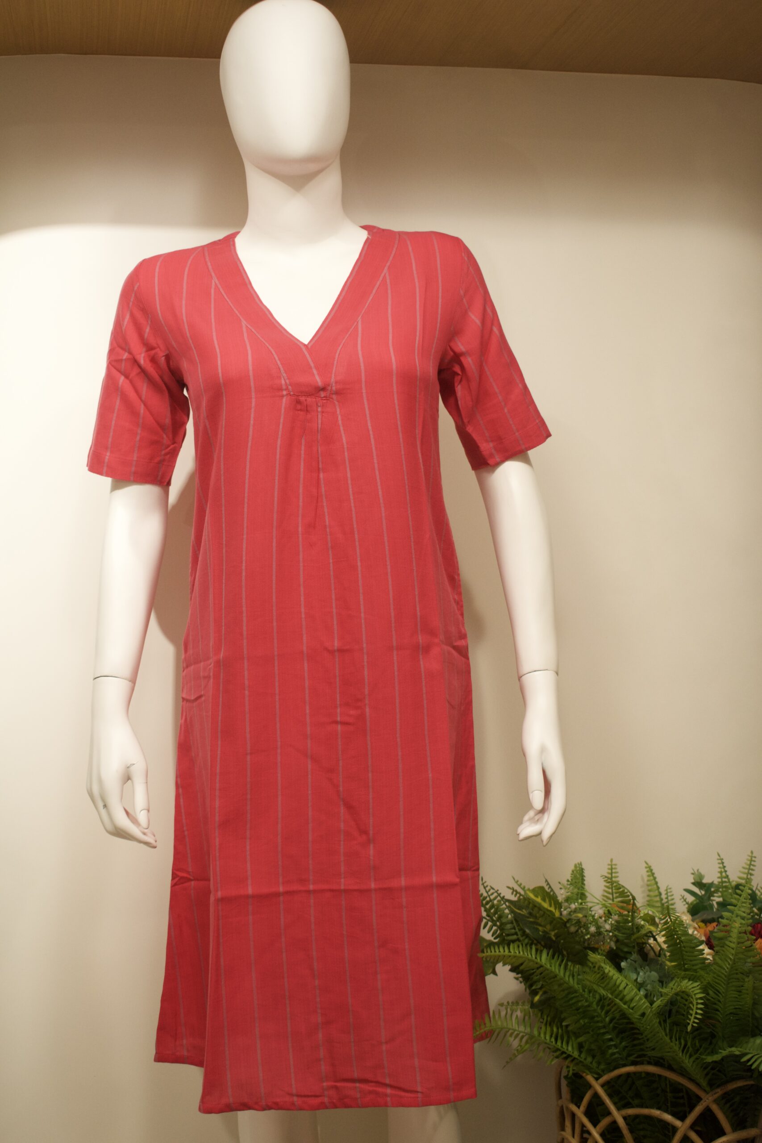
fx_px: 1667
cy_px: 572
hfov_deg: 25.8
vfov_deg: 37.8
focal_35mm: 52
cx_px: 381
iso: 1000
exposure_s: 1/100
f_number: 4.5
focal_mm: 35
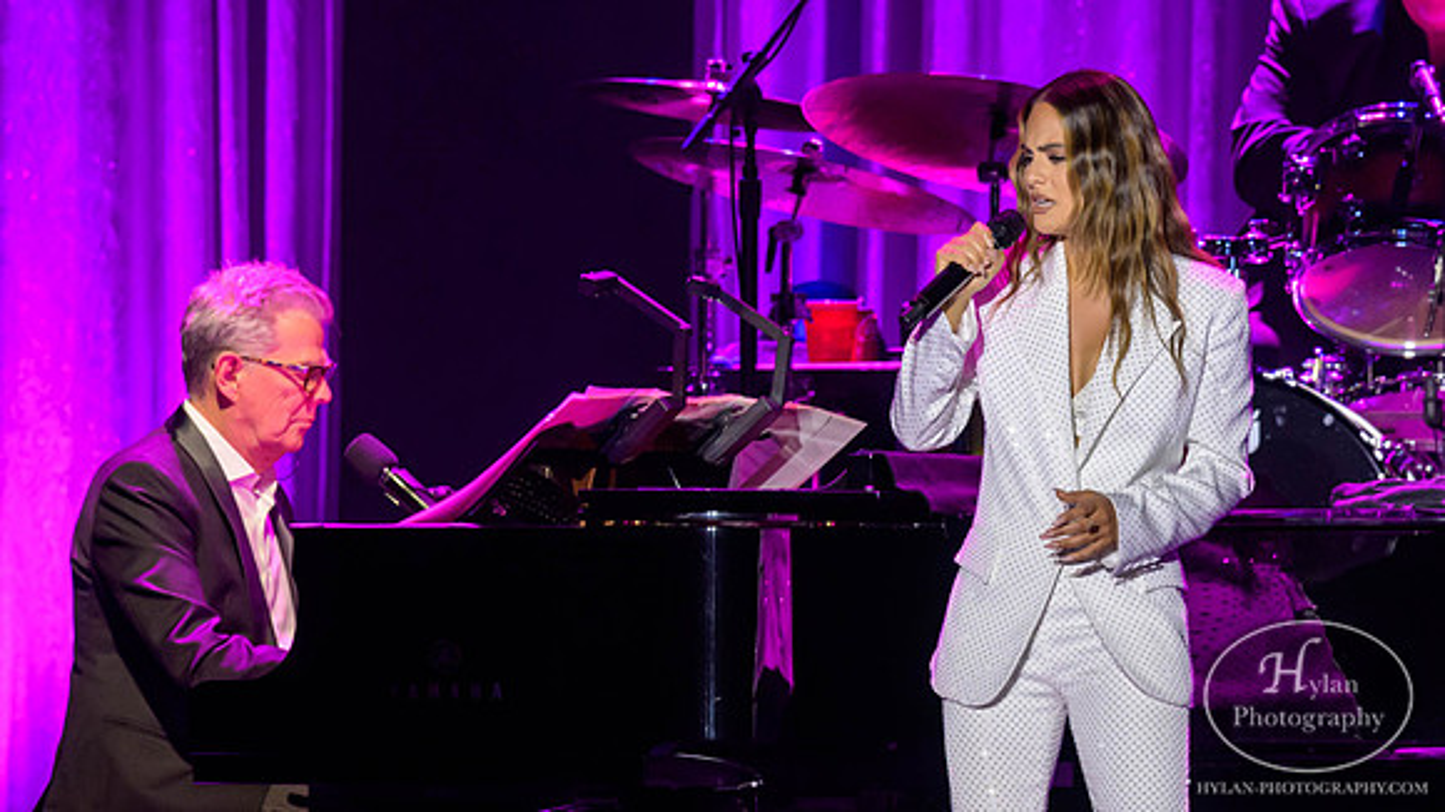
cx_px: 1038
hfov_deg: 3.0
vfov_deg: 1.7
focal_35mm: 717
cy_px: 220
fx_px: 27482
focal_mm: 300
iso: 2200
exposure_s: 1/250
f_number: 5.6
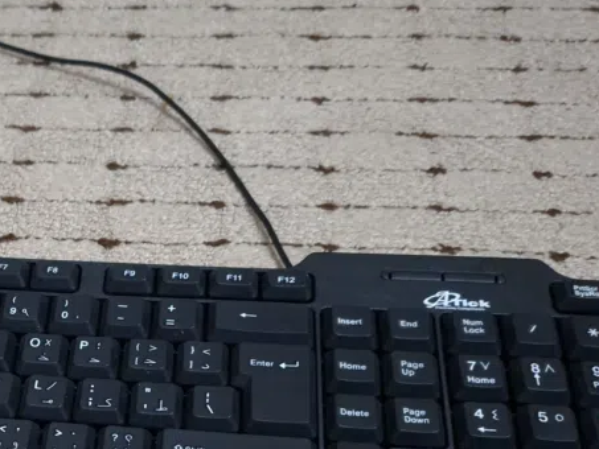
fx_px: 900
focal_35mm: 52
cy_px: 419
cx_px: 36
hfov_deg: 34.3
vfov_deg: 26.9
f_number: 1.8
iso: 640
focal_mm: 5.54
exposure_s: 1/25
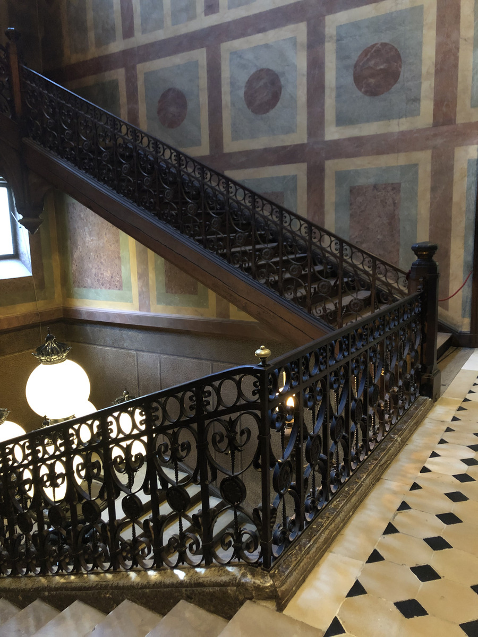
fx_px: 516
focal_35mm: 28
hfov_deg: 49.7
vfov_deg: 63.4
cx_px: 239
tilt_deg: -9.7
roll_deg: +2.4
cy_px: 318
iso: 125
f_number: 1.8
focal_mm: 4
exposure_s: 1/4
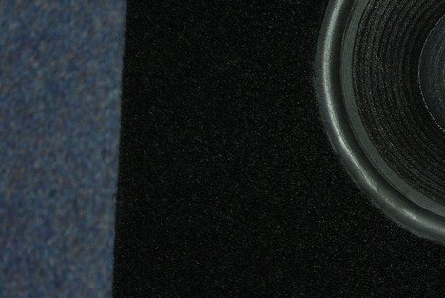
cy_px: 85
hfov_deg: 14.2
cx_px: 485
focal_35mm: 141
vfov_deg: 9.7
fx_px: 1746
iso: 100
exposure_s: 1/60
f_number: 4
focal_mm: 43
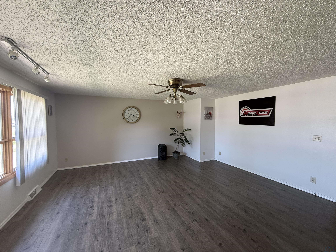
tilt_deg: -2.1
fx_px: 136
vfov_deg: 85.7
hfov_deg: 102.1
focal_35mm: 14
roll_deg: +0.1
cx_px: 168
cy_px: 126
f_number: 2.2
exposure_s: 1/99
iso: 200
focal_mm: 2.22
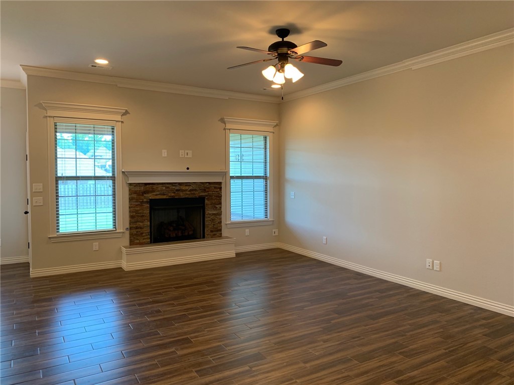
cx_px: 257
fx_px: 386
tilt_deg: -1.7
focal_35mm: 26
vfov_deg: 53.1
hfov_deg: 67.3
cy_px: 192
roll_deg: -0.2
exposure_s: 1/60
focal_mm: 4.25
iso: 200
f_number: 1.8
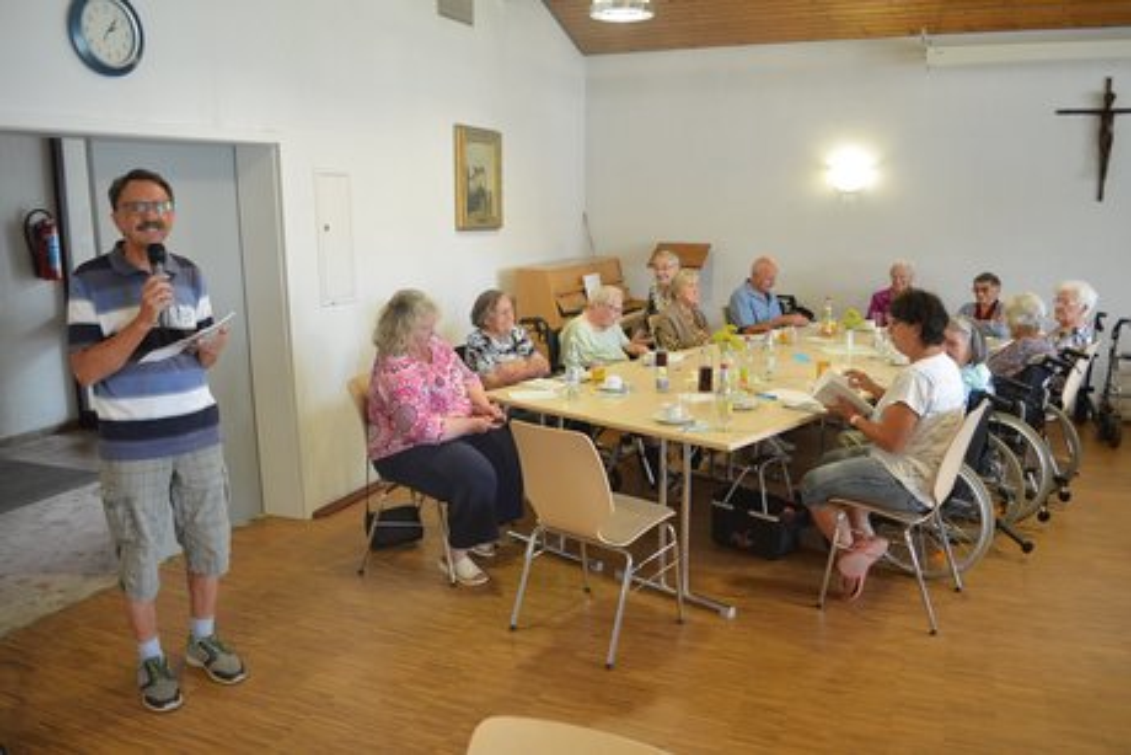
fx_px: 848
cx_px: 566
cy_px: 378
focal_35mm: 27
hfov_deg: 67.4
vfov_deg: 48.0
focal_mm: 18
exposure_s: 1/60
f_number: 4
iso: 800
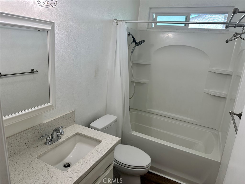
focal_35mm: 24
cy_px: 92
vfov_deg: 56.8
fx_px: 170
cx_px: 122
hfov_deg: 71.6
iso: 80
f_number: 1.78
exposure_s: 1/170
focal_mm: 6.86
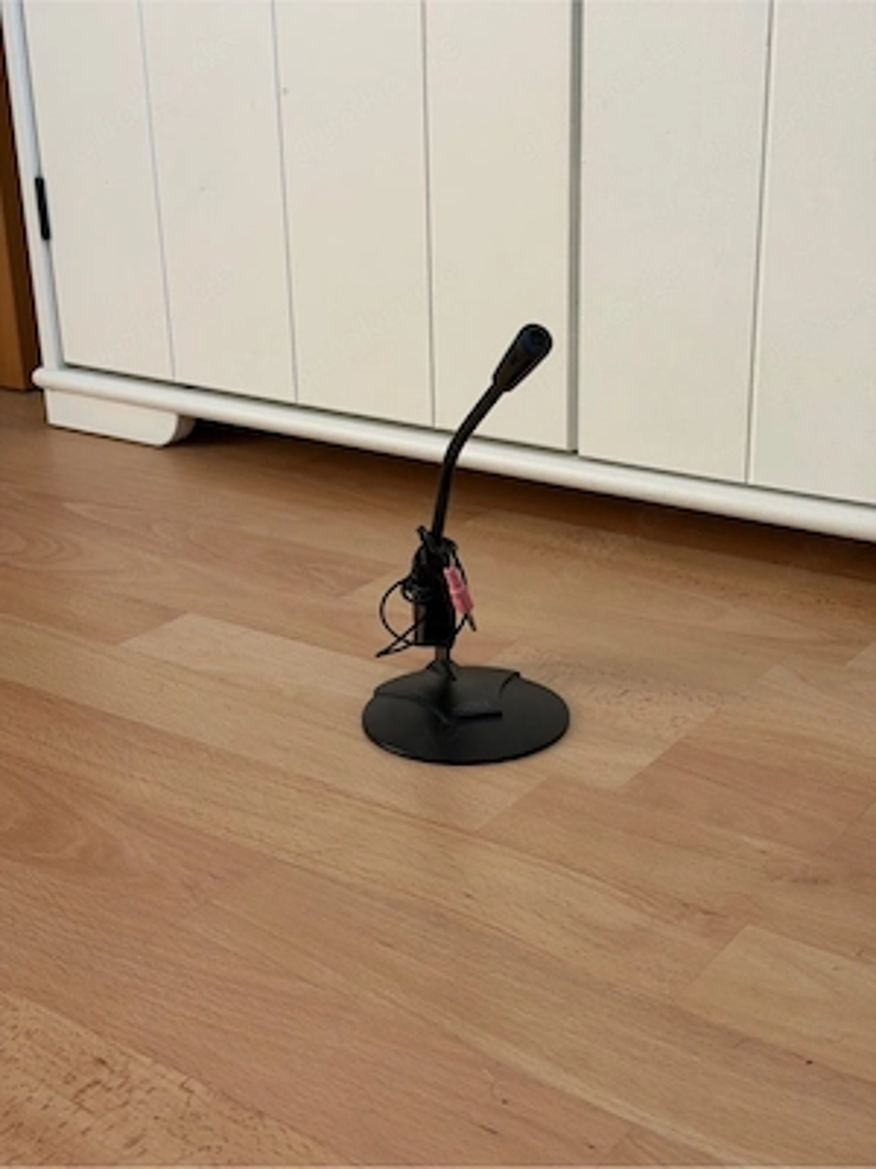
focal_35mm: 48
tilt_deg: -21.4
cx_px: 438
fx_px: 1620
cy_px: 584
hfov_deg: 30.3
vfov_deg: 39.7
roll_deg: +1.6
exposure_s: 1/60
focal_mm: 6.76
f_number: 1.78
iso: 200
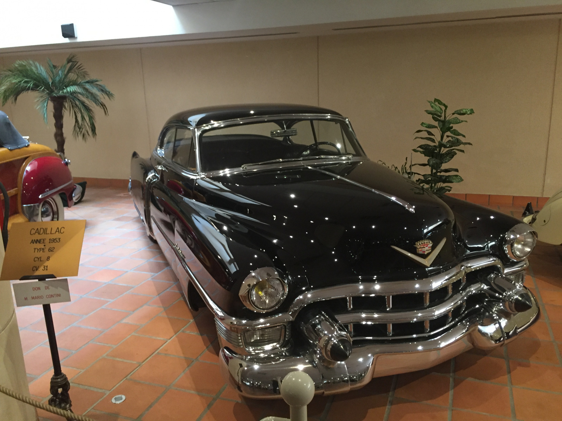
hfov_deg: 61.7
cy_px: 210
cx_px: 281
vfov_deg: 48.2
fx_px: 471
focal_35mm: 29
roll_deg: +1.1
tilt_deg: -12.9
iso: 250
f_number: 2.2
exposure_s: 1/33
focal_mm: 4.15
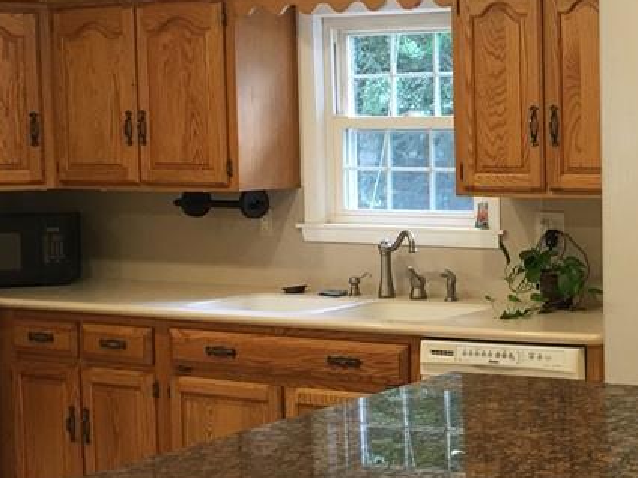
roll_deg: +0.7
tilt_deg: -2.3
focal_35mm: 70
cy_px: 206
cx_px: 757
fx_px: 1290
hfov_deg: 25.1
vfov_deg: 21.0
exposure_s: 1/15
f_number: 2.2
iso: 25
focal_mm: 4.15
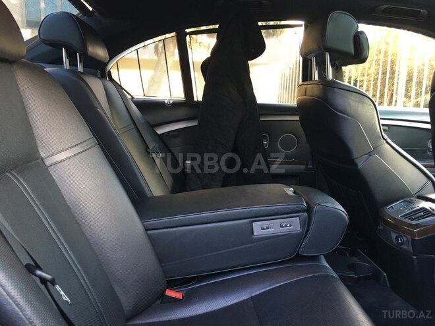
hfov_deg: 61.7
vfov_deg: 48.2
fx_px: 364
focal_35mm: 29
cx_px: 218
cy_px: 163
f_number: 2.2
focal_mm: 4.15
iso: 125
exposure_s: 1/33
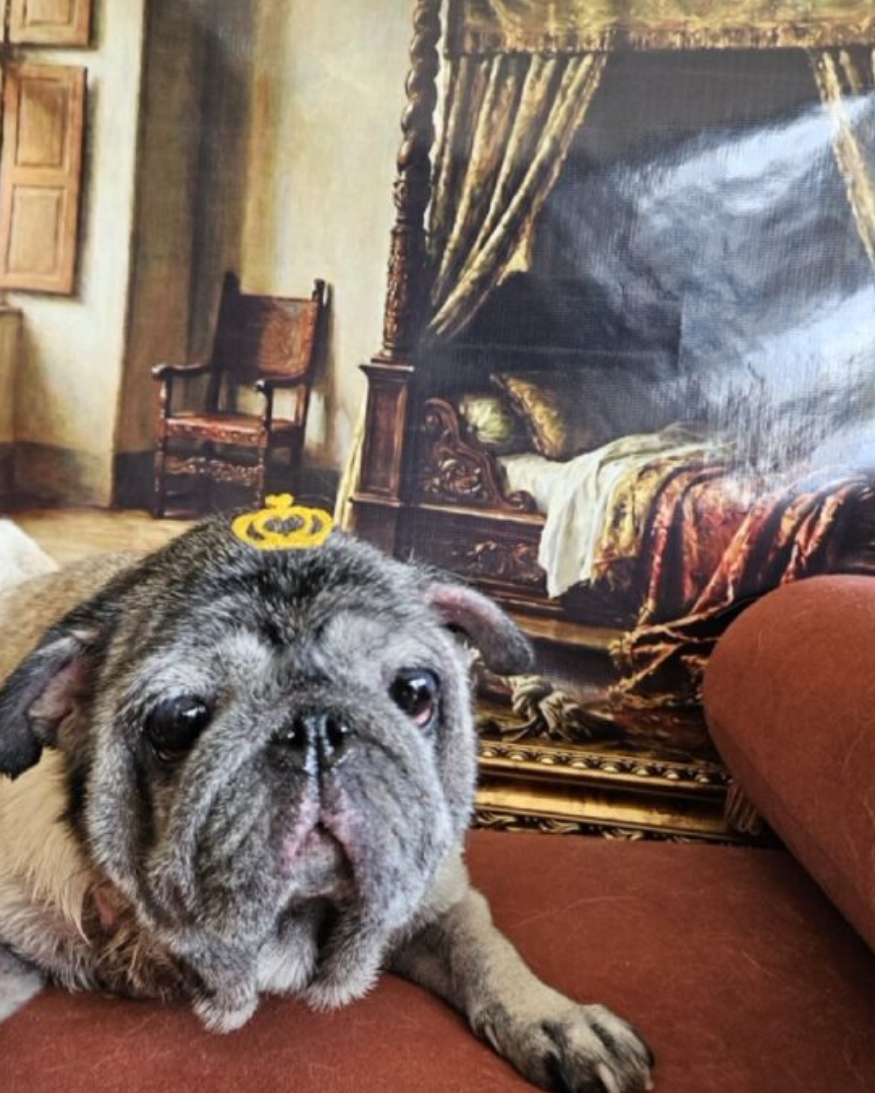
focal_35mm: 34
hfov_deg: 43.1
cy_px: 532
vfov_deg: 52.8
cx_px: 348
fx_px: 1100
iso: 250
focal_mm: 5.4
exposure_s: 1/359
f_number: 1.8
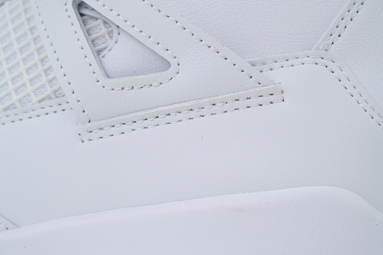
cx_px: 192
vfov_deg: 14.0
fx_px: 1042
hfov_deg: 20.8
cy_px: 128
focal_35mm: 98
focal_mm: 98
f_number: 13
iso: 400
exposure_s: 1/100
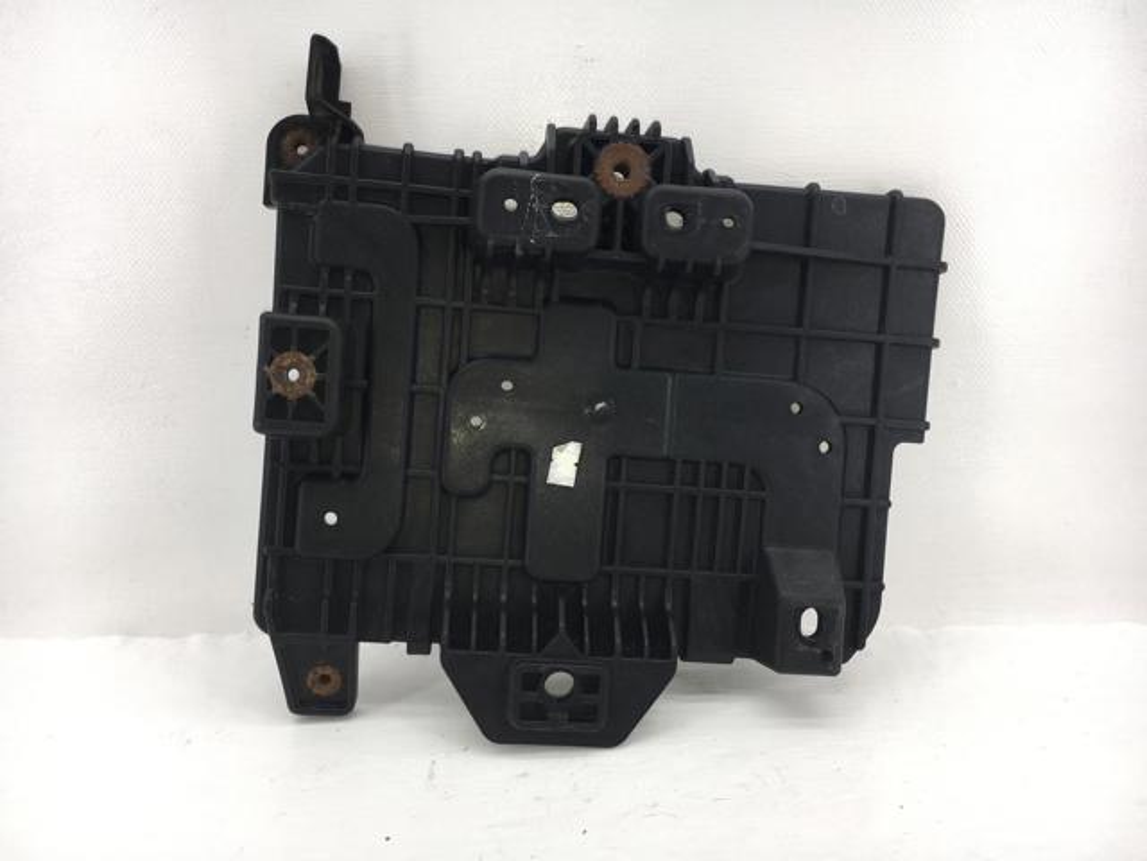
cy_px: 430
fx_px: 961
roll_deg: +0.7
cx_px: 574
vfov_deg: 48.2
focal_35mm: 29
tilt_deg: -16.0
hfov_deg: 61.7
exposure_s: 1/223
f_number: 2.2
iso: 25
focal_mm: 4.15
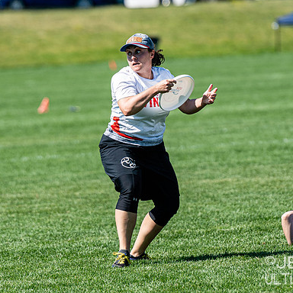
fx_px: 5104
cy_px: 97
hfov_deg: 3.3
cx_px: 133
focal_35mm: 533
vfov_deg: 3.3
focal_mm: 200
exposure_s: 1/1250
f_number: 3.2
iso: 100
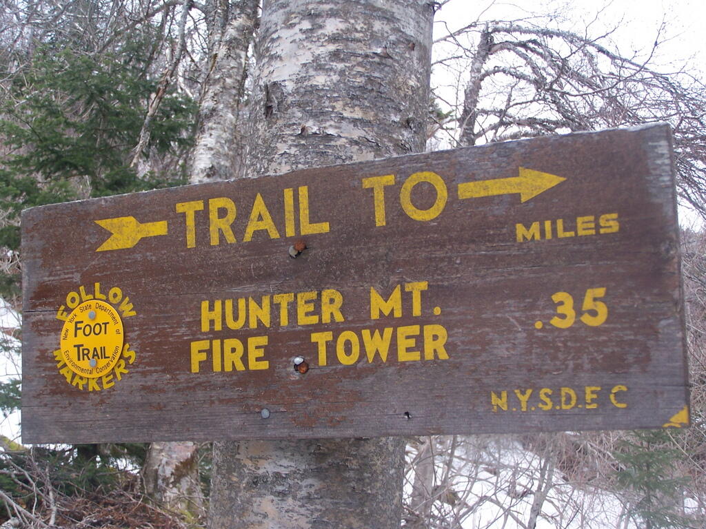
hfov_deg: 32.7
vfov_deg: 24.8
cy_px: 264
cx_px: 353
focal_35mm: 59
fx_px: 1203
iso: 80
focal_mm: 9.8
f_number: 3.1
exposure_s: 1/200
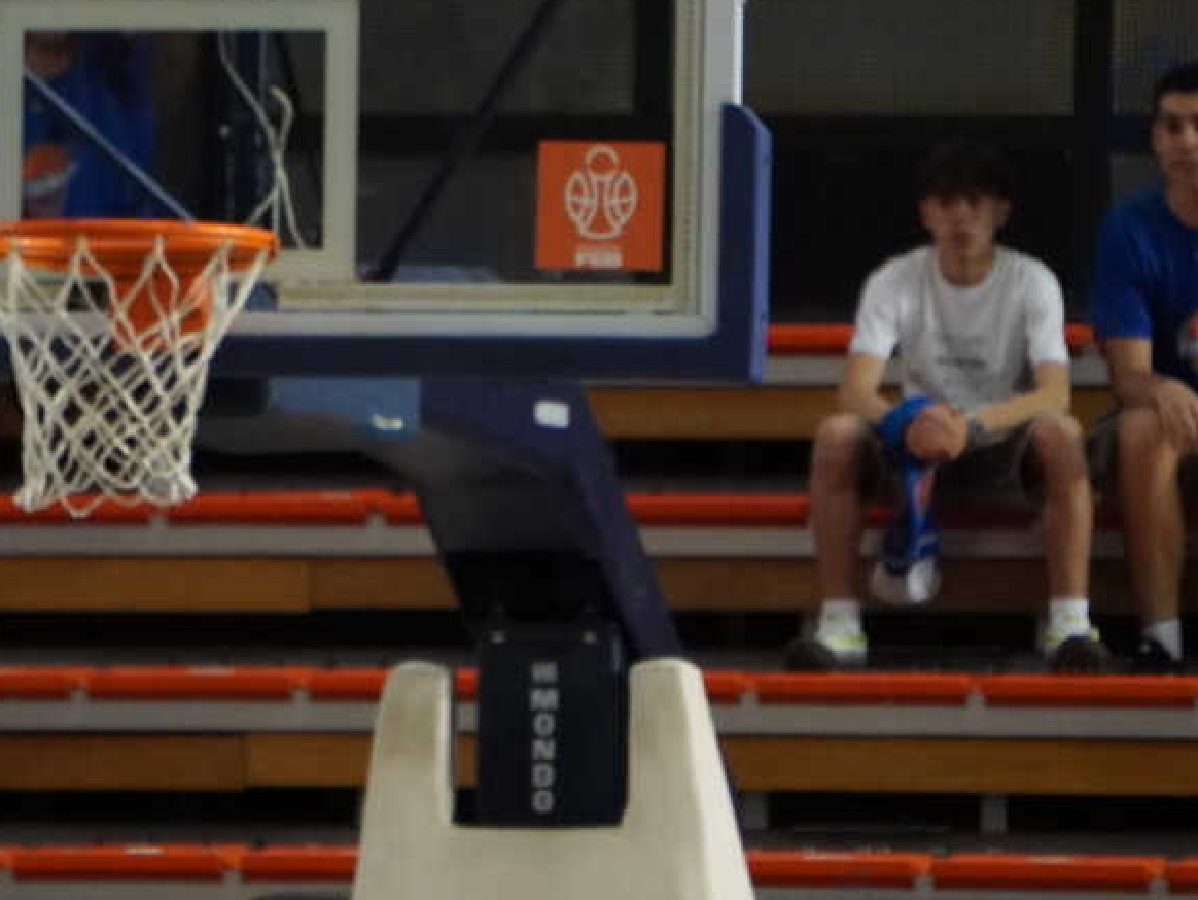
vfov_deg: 2.7
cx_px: 333
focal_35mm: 561
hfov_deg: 3.5
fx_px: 19425
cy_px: 155
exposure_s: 1/1000
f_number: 6.3
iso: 6400
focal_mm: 177
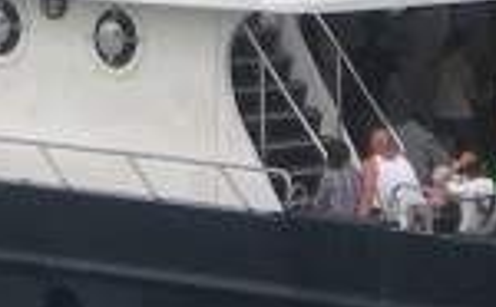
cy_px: 46
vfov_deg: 1.7
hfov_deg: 2.8
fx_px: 10277
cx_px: -228
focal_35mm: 762
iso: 50
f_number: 5.7
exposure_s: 1/166
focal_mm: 17.3
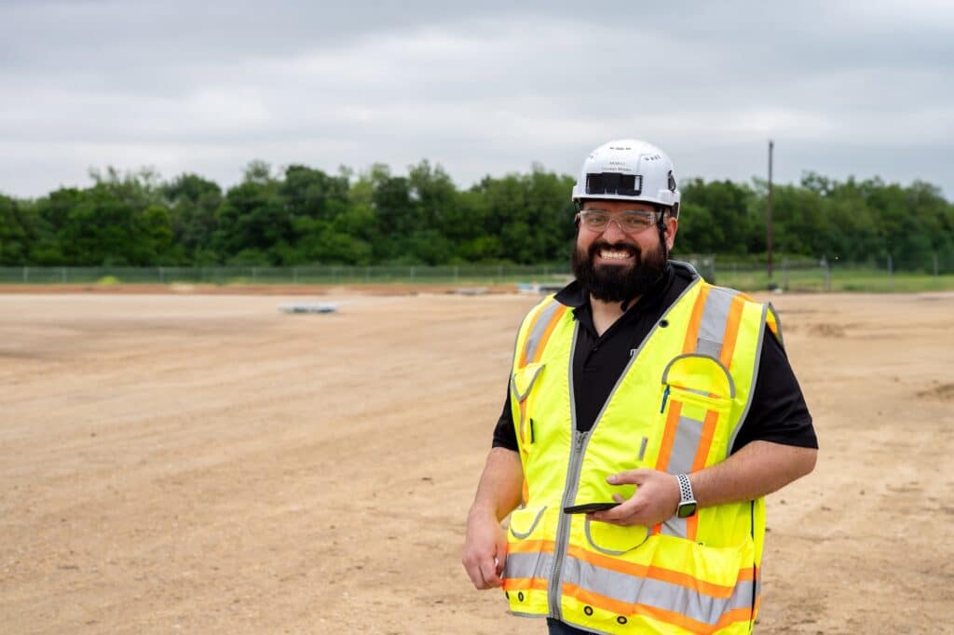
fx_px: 1324
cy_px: 318
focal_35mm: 50
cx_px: 477
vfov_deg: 27.0
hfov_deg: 39.6
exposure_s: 1/800
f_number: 4.5
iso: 250
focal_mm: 50
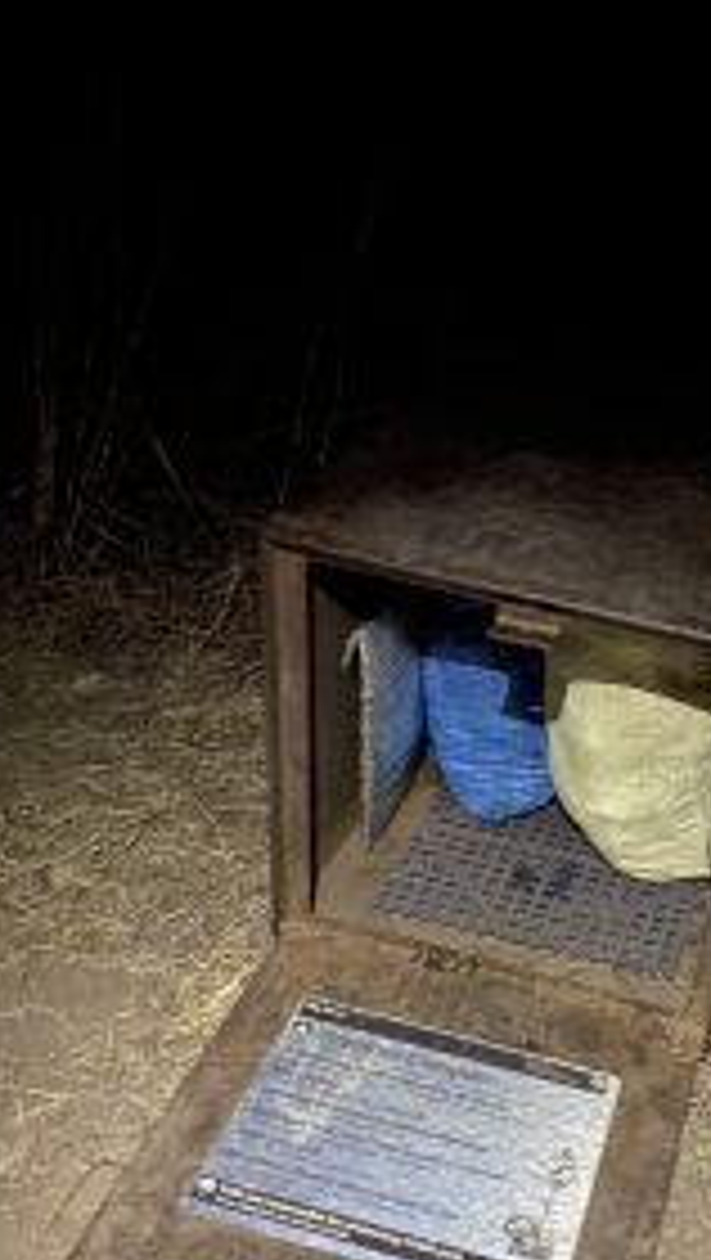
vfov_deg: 53.4
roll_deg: -3.8
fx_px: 1237
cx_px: 594
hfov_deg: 31.1
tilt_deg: -33.1
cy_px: 788
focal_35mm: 37
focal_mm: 4.25
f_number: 1.8
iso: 1000
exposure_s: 1/4
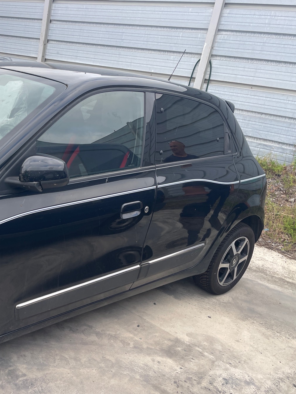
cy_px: 197
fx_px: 399
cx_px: 47
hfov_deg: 38.7
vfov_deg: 52.6
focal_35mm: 35
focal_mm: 4.2
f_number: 1.6
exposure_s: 1/506
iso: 32
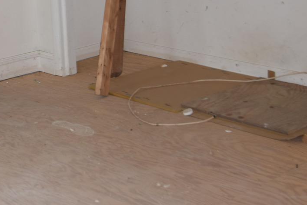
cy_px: -68
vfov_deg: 14.9
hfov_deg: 22.5
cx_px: 3
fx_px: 742
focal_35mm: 87
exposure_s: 1/60
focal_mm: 20
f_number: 4.2
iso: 100
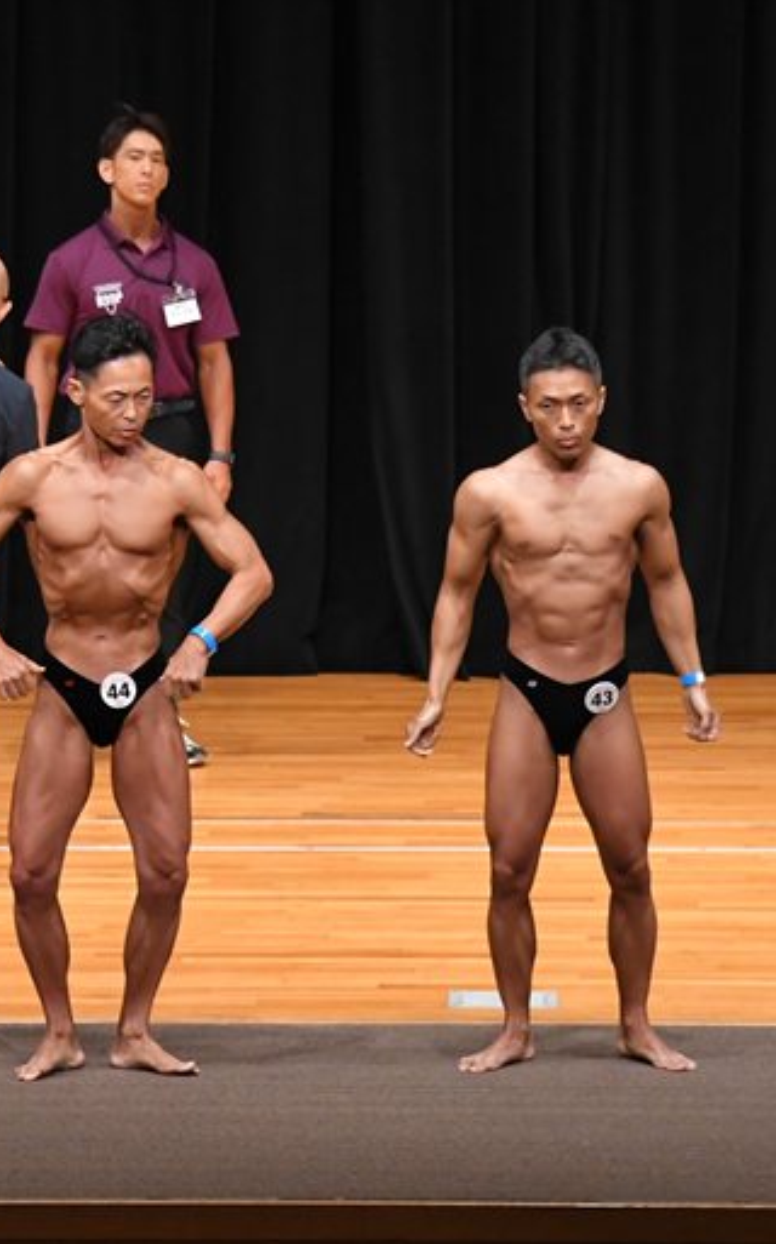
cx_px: 171
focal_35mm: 268
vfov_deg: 7.8
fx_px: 9081
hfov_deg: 4.9
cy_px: 623
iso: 4000
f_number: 5.6
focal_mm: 116
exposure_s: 1/400
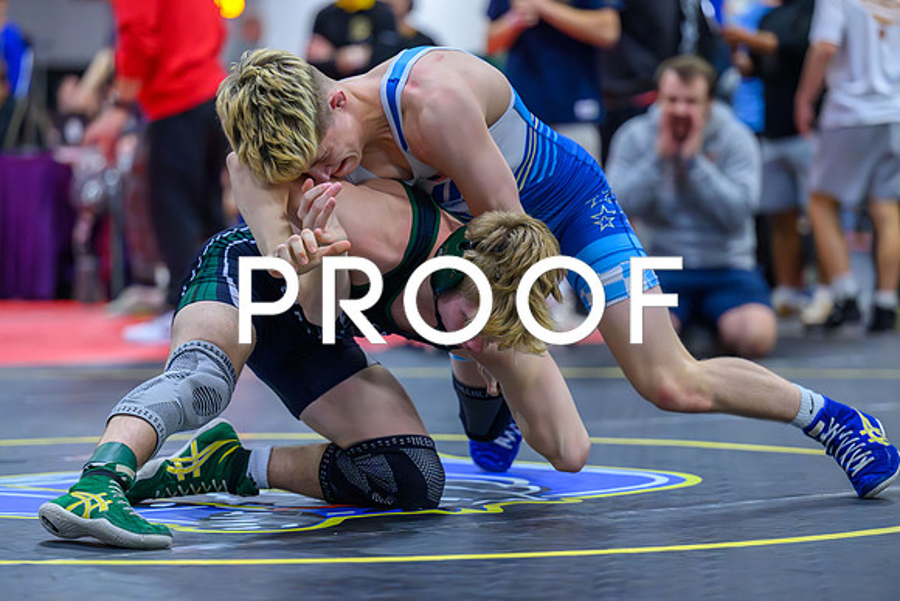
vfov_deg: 8.7
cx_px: 379
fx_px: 3962
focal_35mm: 158
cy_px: 337
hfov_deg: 13.0
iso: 11400
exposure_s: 1/800
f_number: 2.8
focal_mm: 135
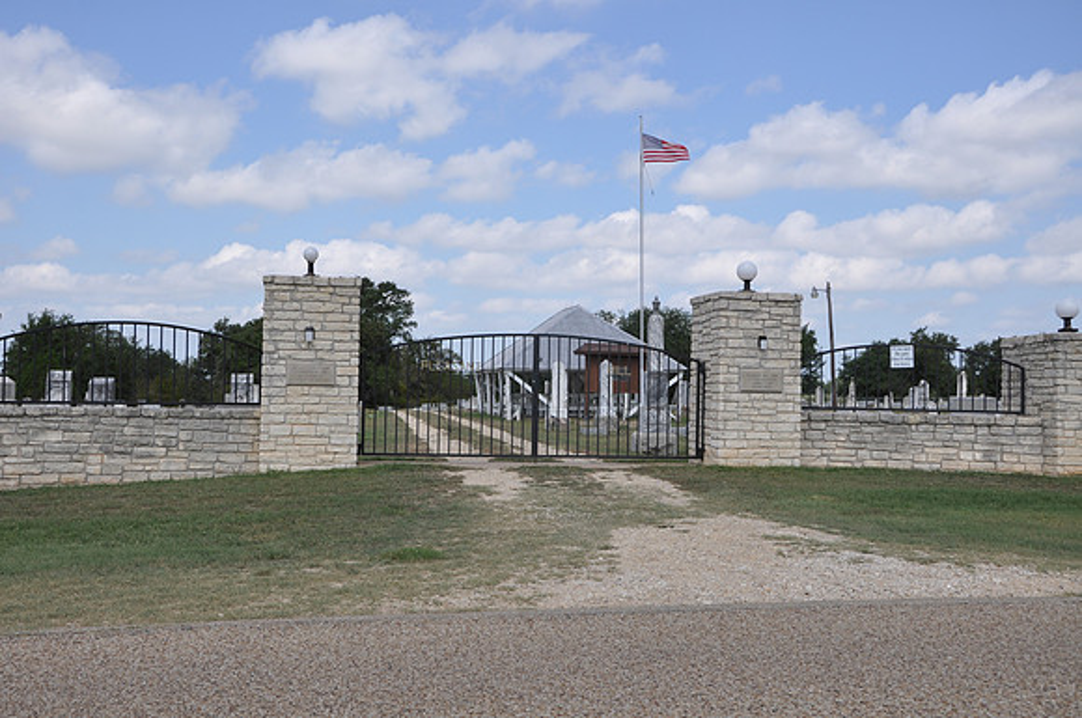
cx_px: 541
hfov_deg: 51.3
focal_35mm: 38
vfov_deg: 35.4
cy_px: 359
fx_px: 1126
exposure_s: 1/320
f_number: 9
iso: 200
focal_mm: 25
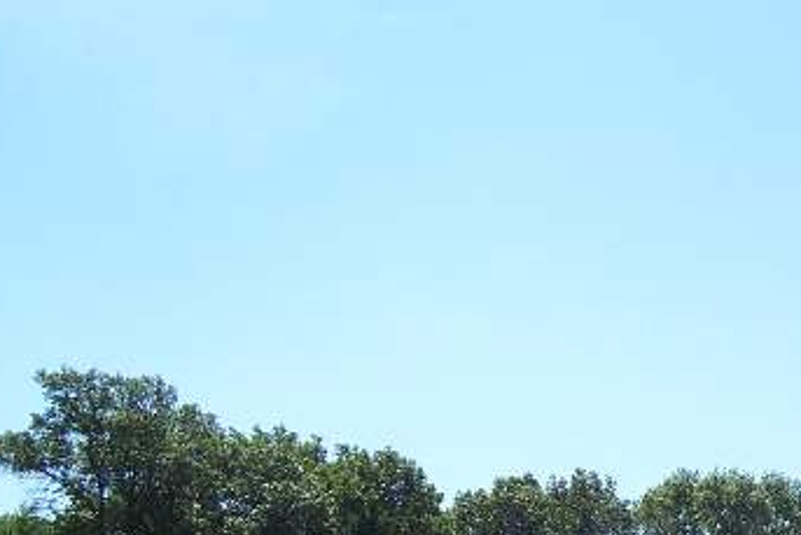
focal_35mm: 66
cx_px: 715
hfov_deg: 29.3
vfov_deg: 20.1
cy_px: 505
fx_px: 1469
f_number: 5.6
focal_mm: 5.6
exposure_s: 1/350
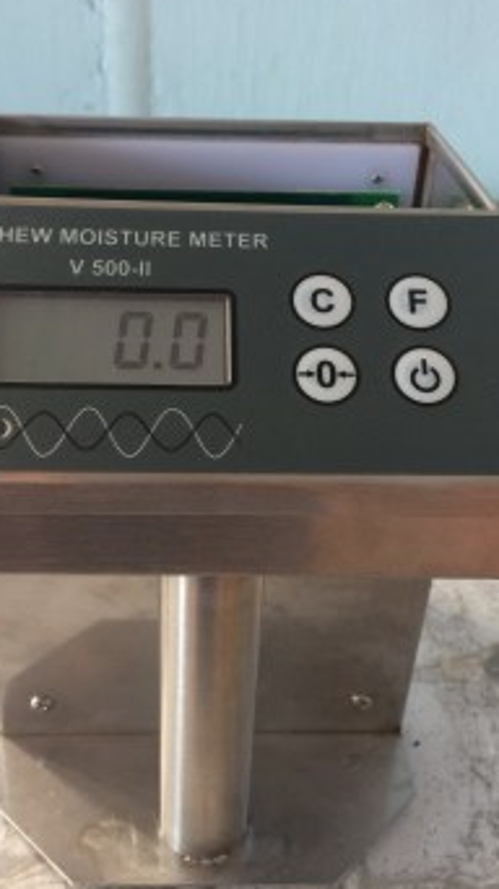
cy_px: 481
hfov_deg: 31.9
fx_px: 872
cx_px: 229
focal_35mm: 37
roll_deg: -1.3
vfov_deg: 54.0
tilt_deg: -36.5
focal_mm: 4.15
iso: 64
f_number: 2.2
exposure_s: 1/33
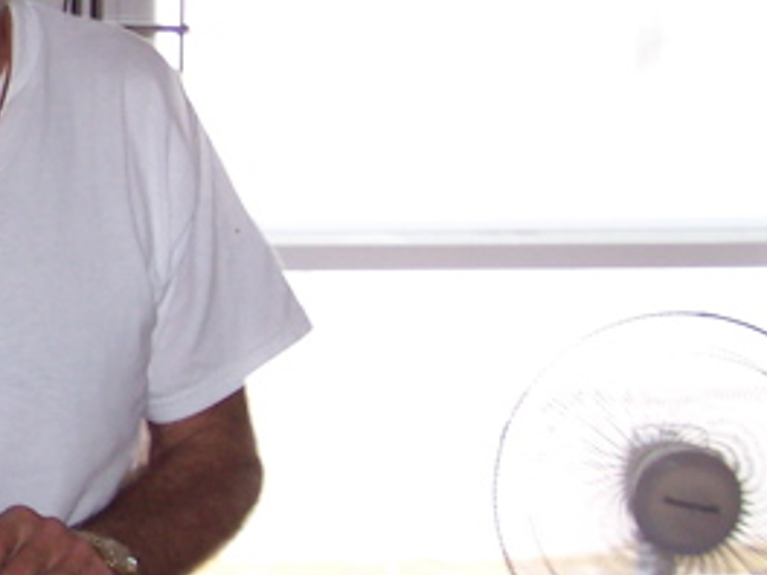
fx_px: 2548
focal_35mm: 115
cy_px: 103
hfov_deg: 15.9
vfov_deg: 12.8
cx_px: -338
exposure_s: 1/30
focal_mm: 8
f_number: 2.8
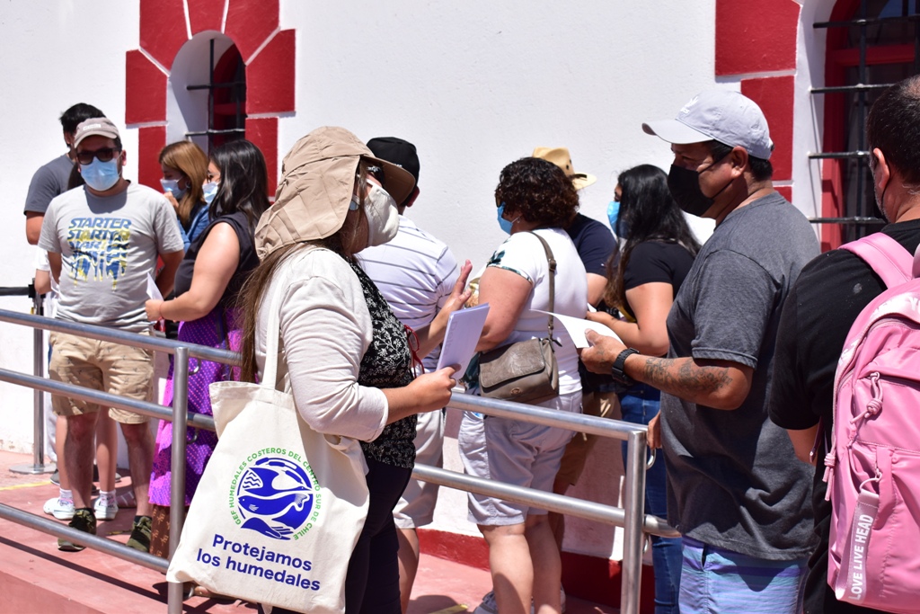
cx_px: 460
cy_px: 307
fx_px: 1303
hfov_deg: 38.9
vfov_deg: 26.5
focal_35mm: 51
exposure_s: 1/2000
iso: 400
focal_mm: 34
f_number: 7.1
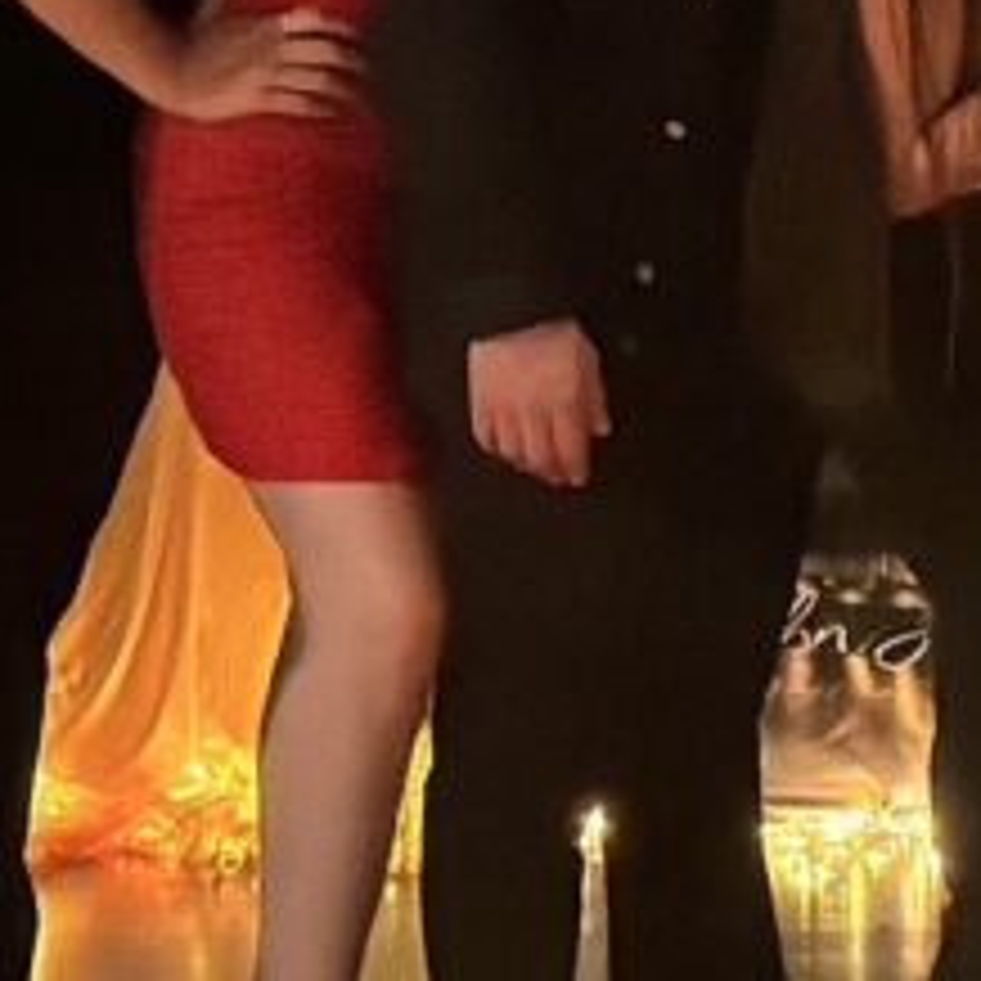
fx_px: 6380
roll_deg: +1.0
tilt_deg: -3.0
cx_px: 1832
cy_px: -99
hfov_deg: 8.4
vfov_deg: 8.7
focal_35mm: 199
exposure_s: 1/87
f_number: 1.78
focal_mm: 6.76
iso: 3200
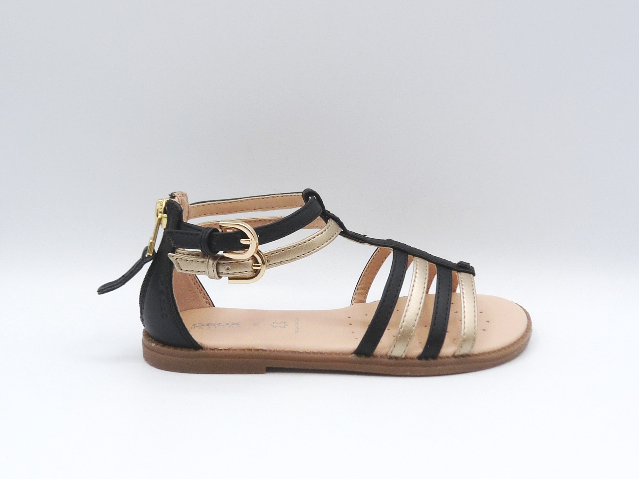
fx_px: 812
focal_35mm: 44
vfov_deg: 32.9
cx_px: 320
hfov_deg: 42.9
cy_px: 240
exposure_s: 1/200
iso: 100
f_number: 5
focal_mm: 4.8
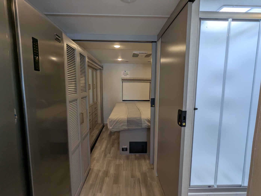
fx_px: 121
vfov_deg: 78.2
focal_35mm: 16
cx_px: 130
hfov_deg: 94.4
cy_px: 98
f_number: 2.2
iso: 38
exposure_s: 1/107
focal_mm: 2.35
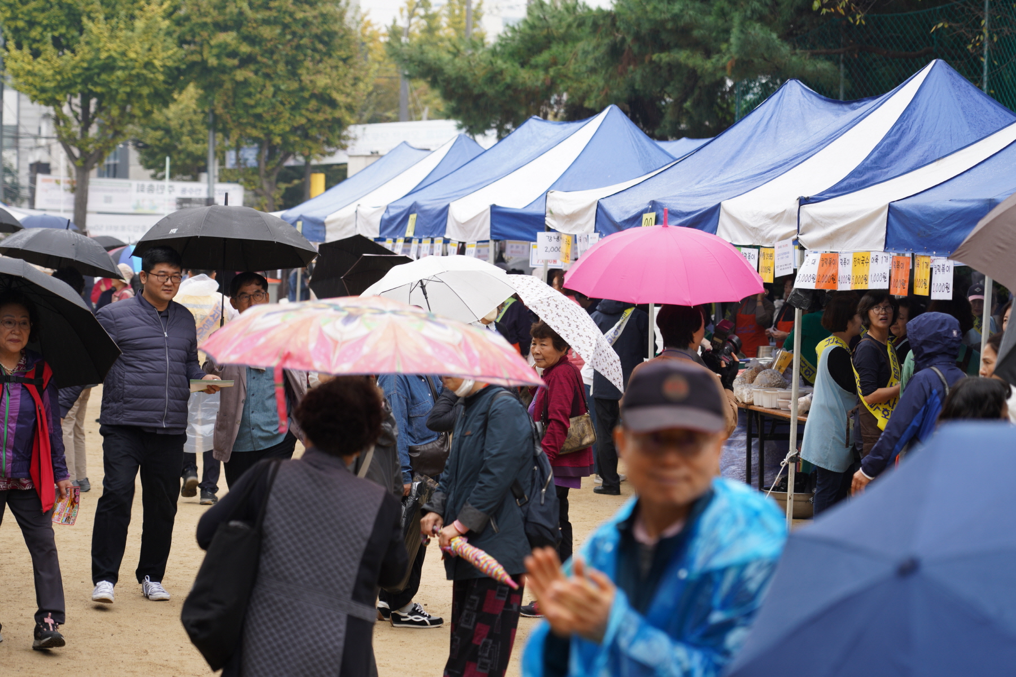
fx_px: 2963
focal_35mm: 105
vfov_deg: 13.0
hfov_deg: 19.5
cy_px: 338
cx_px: 508
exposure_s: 1/125
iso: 200
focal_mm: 105
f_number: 4.5
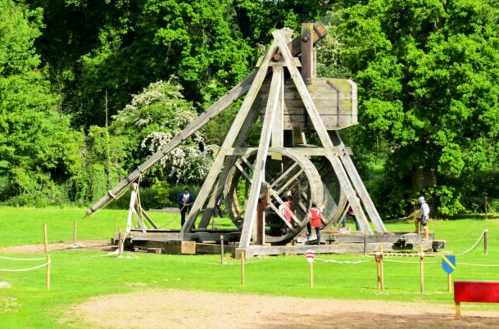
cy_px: 171
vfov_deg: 6.7
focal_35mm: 205
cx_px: 258
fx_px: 2833
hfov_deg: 10.1
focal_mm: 130
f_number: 14
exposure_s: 1/200
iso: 400
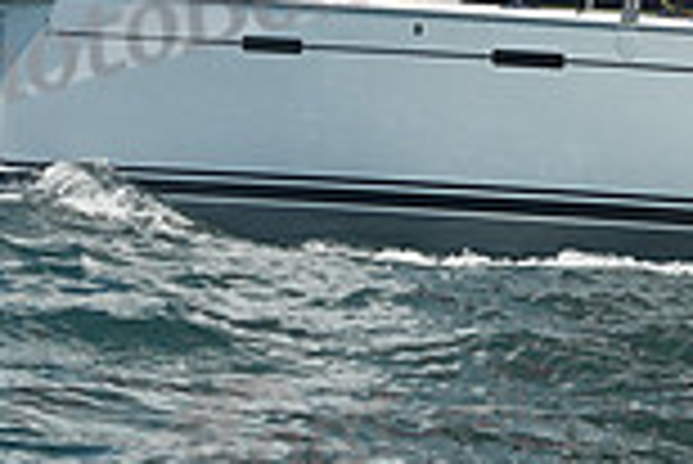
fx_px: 5087
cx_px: 765
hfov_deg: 7.7
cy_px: -286
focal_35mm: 264
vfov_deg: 5.2
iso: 320
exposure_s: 1/1000
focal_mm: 70
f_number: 8
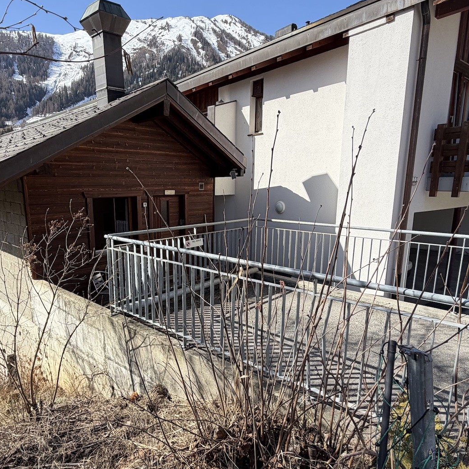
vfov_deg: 67.2
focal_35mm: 23
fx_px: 353
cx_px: 194
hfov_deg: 66.8
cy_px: 253
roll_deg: +0.9
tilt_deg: -9.0
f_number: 2.2
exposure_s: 1/770
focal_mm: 2.22
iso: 32
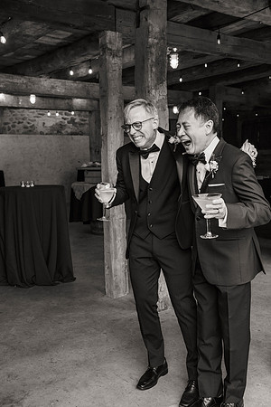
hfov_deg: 35.1
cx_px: 136
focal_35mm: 38
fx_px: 429
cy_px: 204
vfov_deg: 50.7
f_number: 4
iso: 800
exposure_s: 1/640
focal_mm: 38
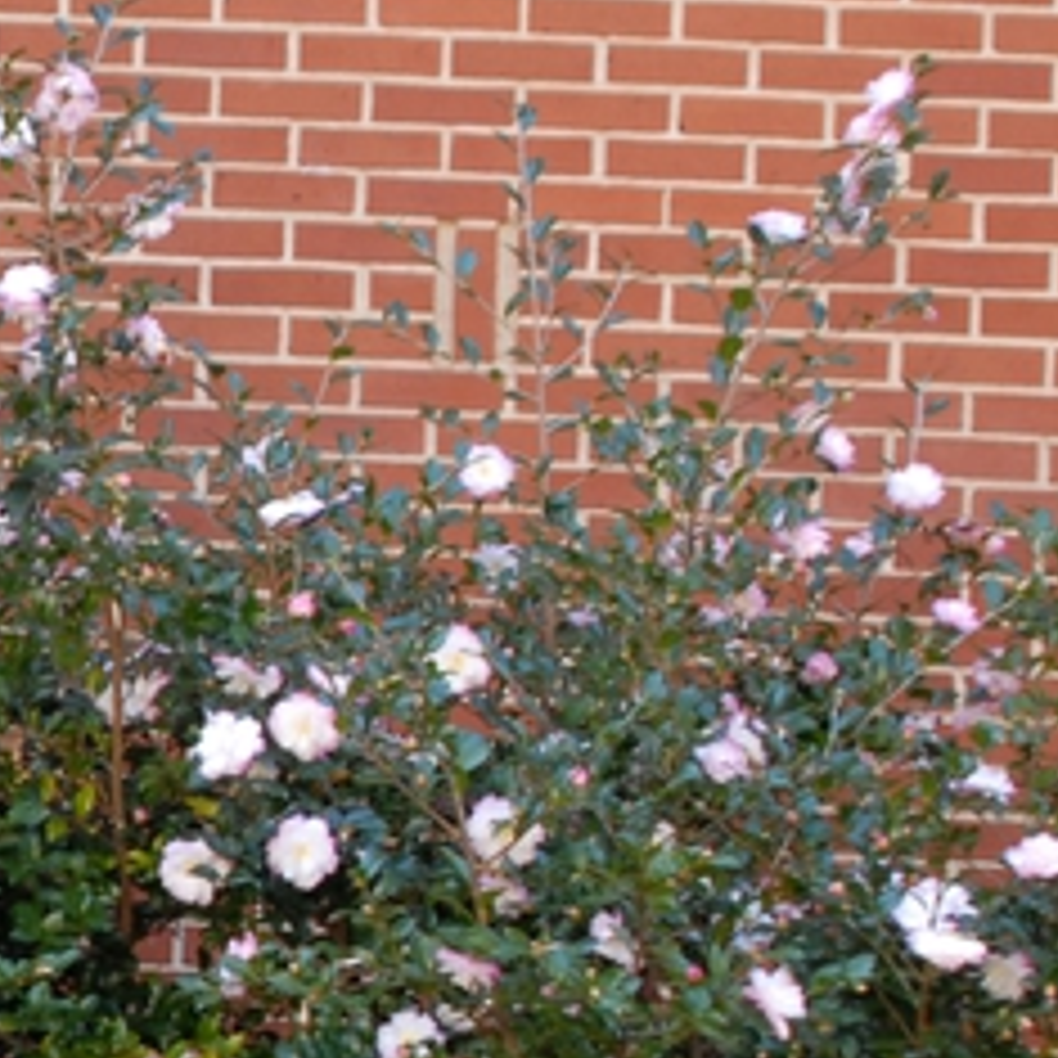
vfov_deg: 11.1
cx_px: -734
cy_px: 997
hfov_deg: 10.6
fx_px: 5394
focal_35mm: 156
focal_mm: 28
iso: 400
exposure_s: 1/80
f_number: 4.5
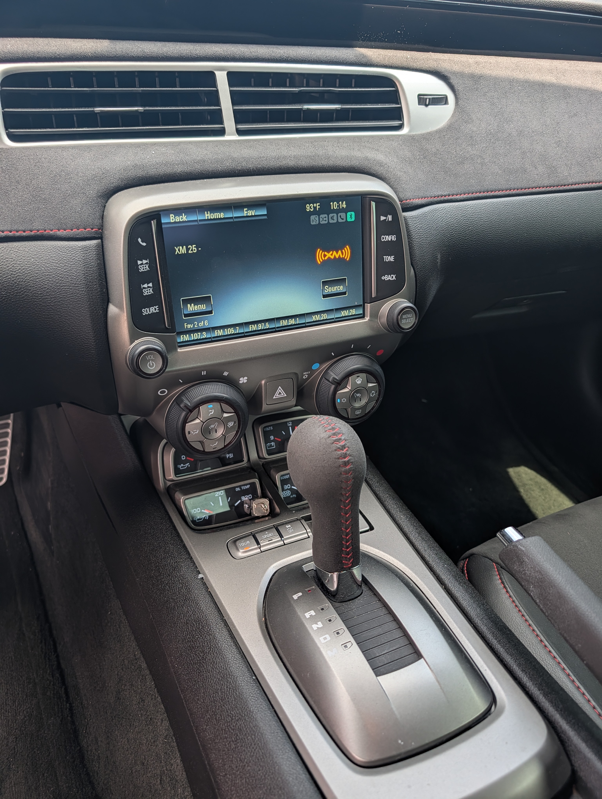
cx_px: 301
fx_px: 555
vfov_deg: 71.5
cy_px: 400
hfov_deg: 56.9
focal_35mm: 24
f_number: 1.68
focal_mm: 6.9
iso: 29
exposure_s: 1/198
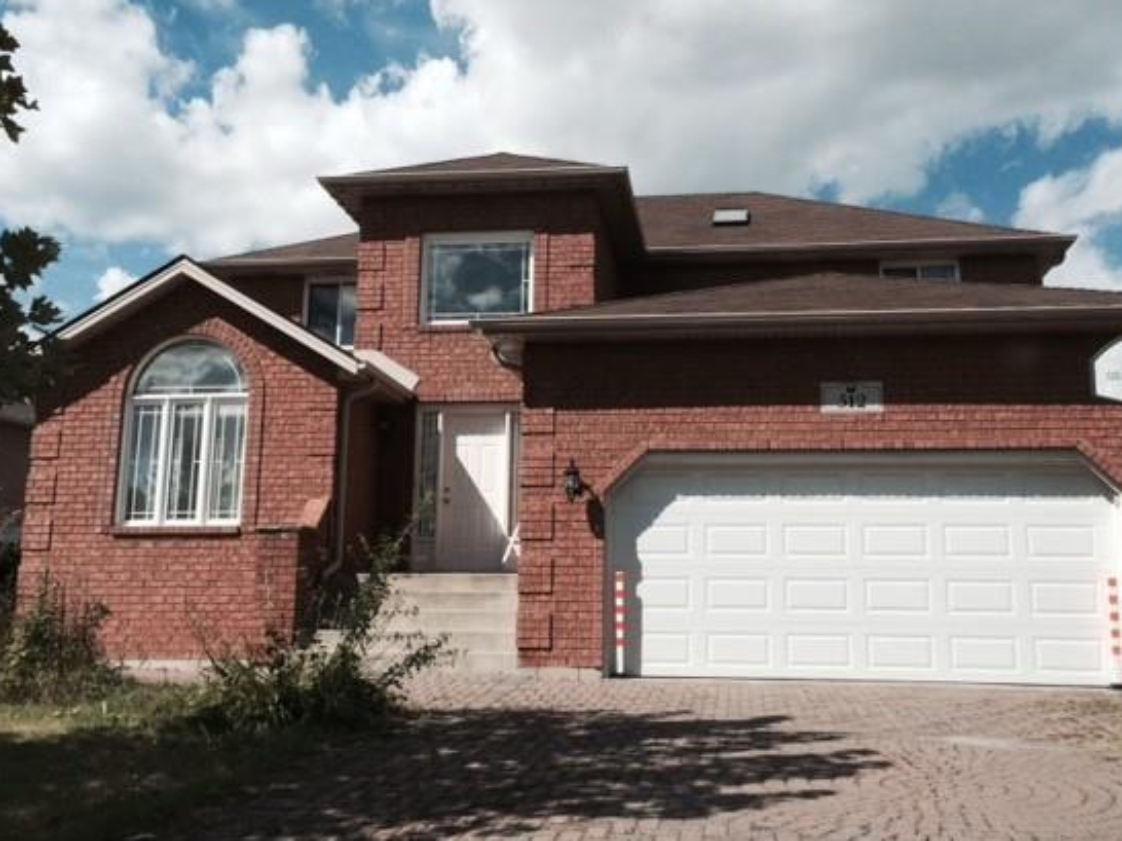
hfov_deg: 53.9
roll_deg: +0.2
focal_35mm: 34
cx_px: 616
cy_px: 422
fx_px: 1102
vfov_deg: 41.8
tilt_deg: +10.4
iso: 32
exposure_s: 1/2933
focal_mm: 4.15
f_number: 2.2
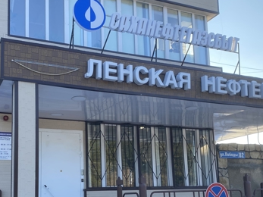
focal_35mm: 50
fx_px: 380
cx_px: 114
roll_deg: +1.3
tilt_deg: +7.9
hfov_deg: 38.1
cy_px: 143
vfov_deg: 28.7
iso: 32
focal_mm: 4.25
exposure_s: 1/565
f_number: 1.8
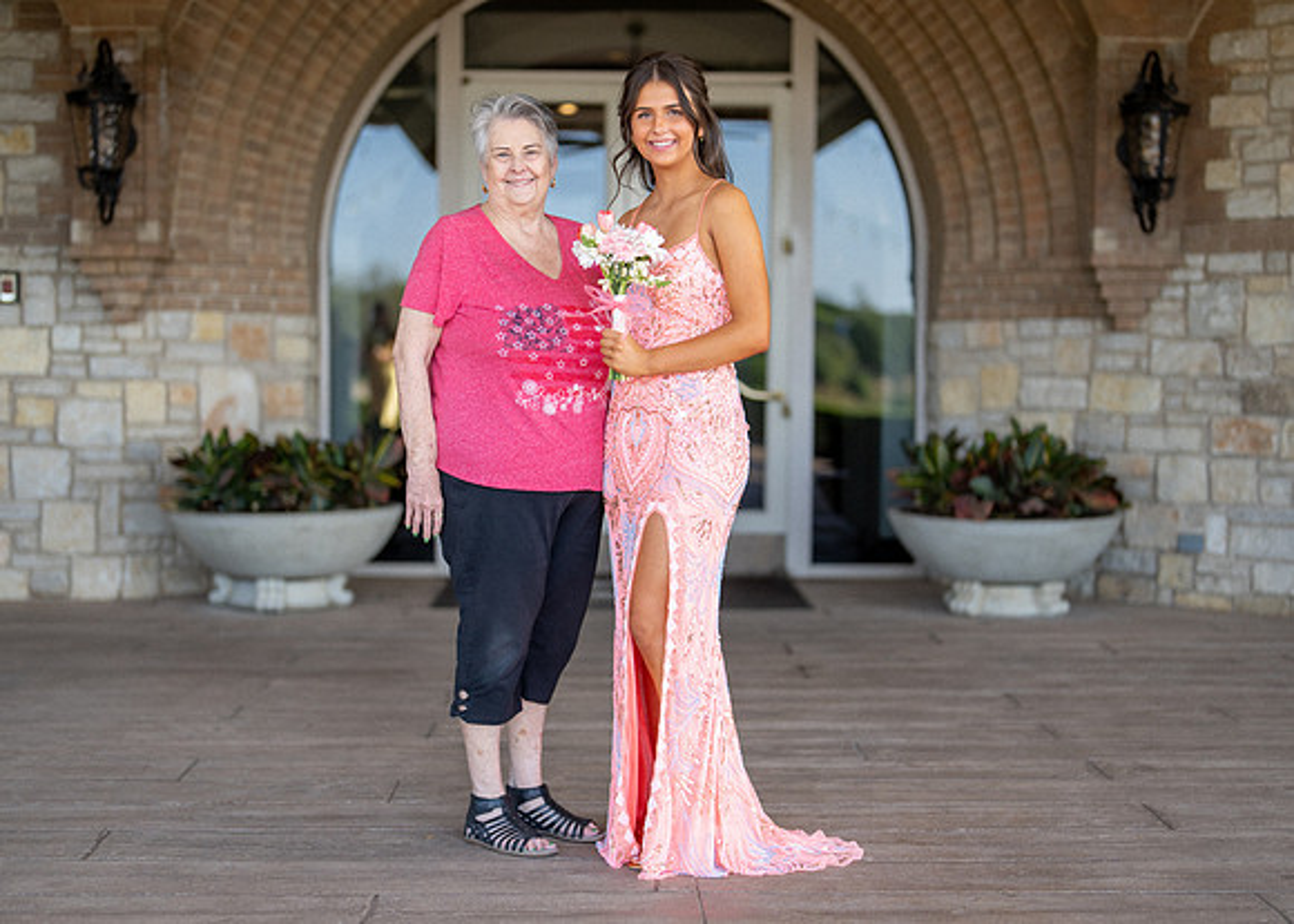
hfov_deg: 34.8
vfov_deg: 25.2
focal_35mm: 56
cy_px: 474
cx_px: 648
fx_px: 2064
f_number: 1.2
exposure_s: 1/1250
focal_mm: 50
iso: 160
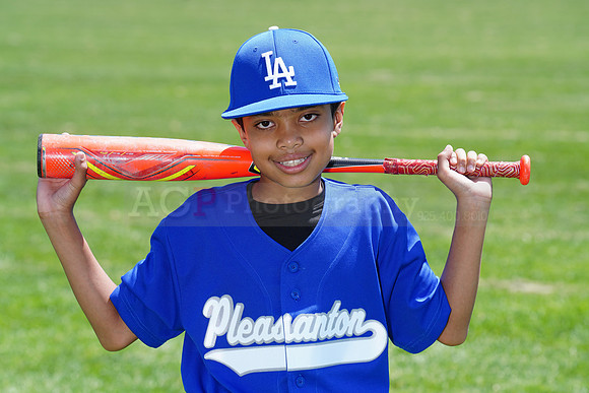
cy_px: 196
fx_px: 3142
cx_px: 294
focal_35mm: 192
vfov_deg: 7.2
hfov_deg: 10.7
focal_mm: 192
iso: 200
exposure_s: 1/200
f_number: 9
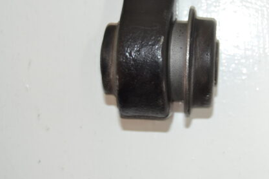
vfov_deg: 16.2
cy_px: 65
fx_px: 628
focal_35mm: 84
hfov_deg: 24.1
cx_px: 178
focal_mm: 38
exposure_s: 1/8
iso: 200
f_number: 4.8
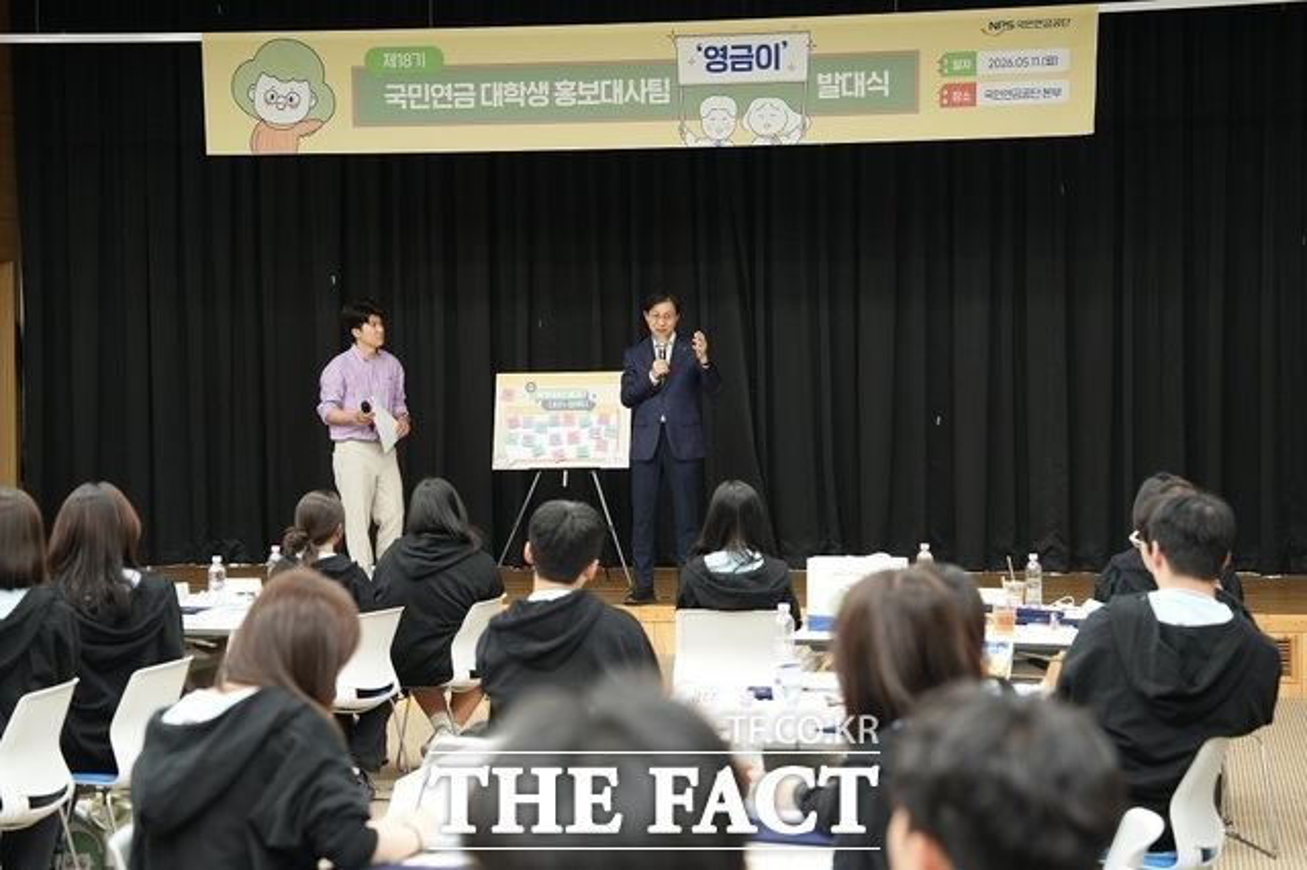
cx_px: 654
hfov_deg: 28.9
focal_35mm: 70
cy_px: 435
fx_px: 2540
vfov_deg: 19.4
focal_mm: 70
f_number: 3.5
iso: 2500
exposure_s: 1/200
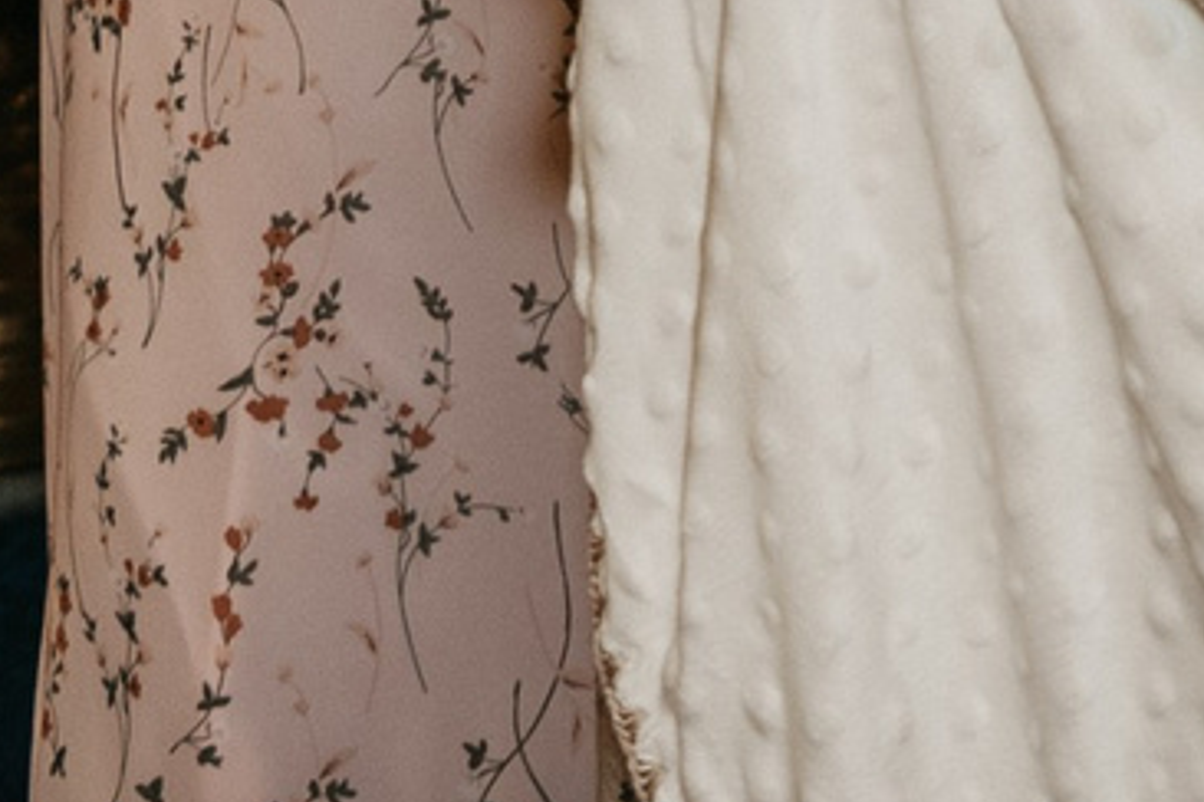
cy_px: -1970
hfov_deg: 9.4
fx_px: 7090
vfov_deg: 5.8
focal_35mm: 212
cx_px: 1898
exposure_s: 1/160
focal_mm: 30
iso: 200
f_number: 3.5
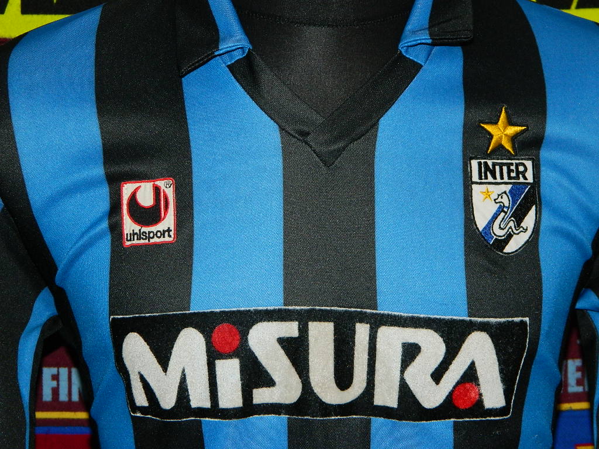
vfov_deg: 14.4
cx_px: 300
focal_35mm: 103
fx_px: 1782
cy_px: 224
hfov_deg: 19.1
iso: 200
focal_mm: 18.6
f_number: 4.5
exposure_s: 1/60
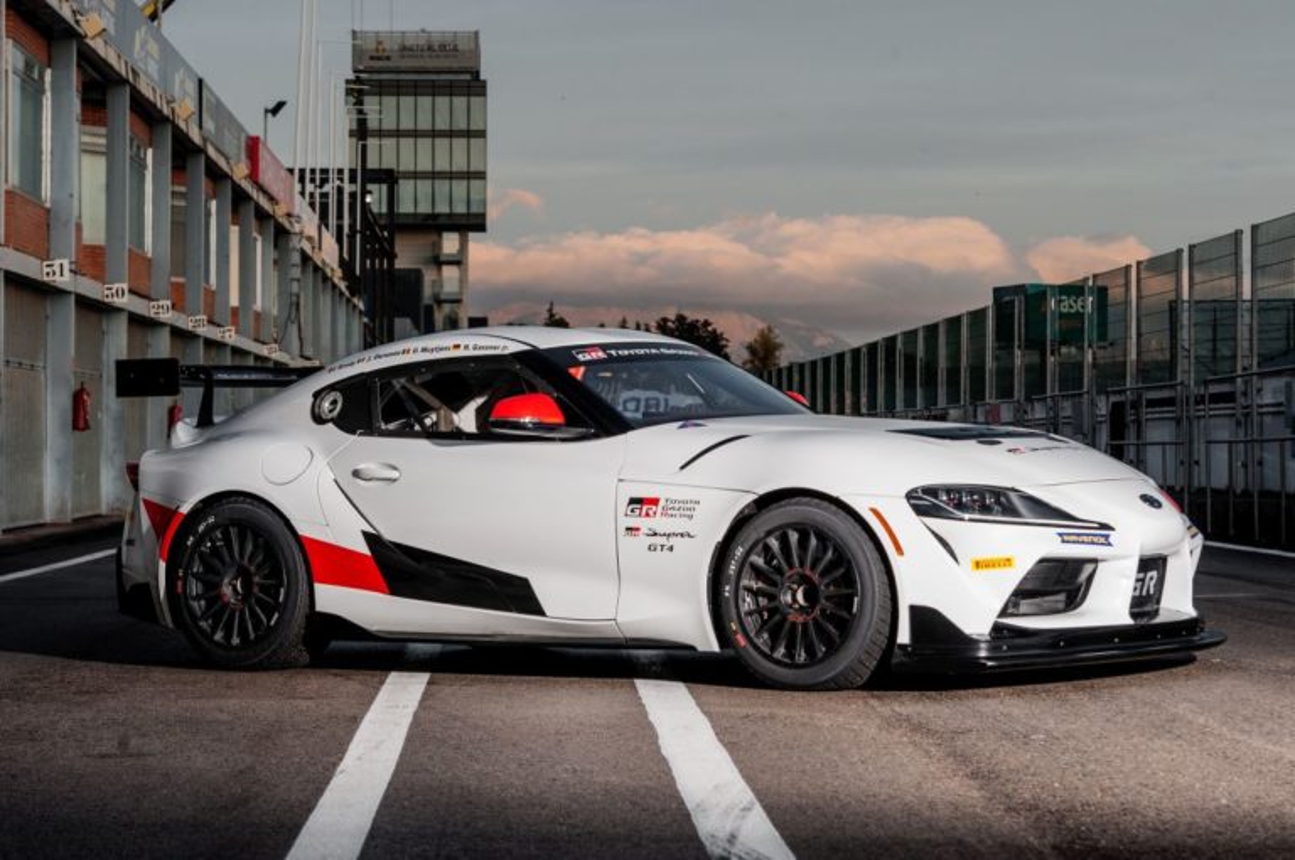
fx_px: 3090
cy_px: 430
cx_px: 648
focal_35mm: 86
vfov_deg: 15.8
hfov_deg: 23.7
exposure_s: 1/160
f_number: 8
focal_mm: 86
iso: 250
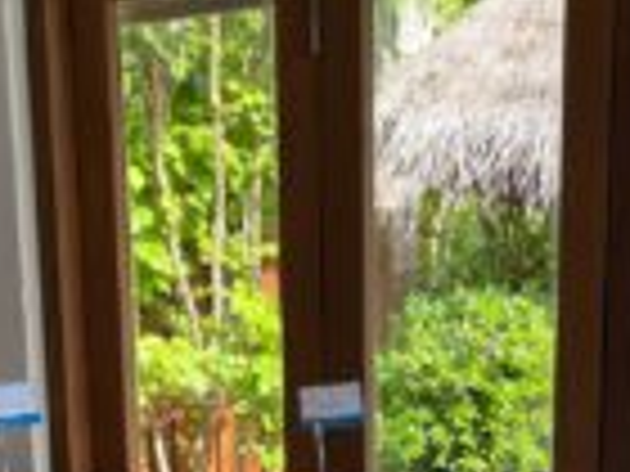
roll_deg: -0.1
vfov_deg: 20.2
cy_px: 598
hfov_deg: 28.8
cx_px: 423
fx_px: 1219
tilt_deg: -12.7
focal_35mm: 67
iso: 40
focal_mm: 5.1
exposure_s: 1/164
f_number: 1.6
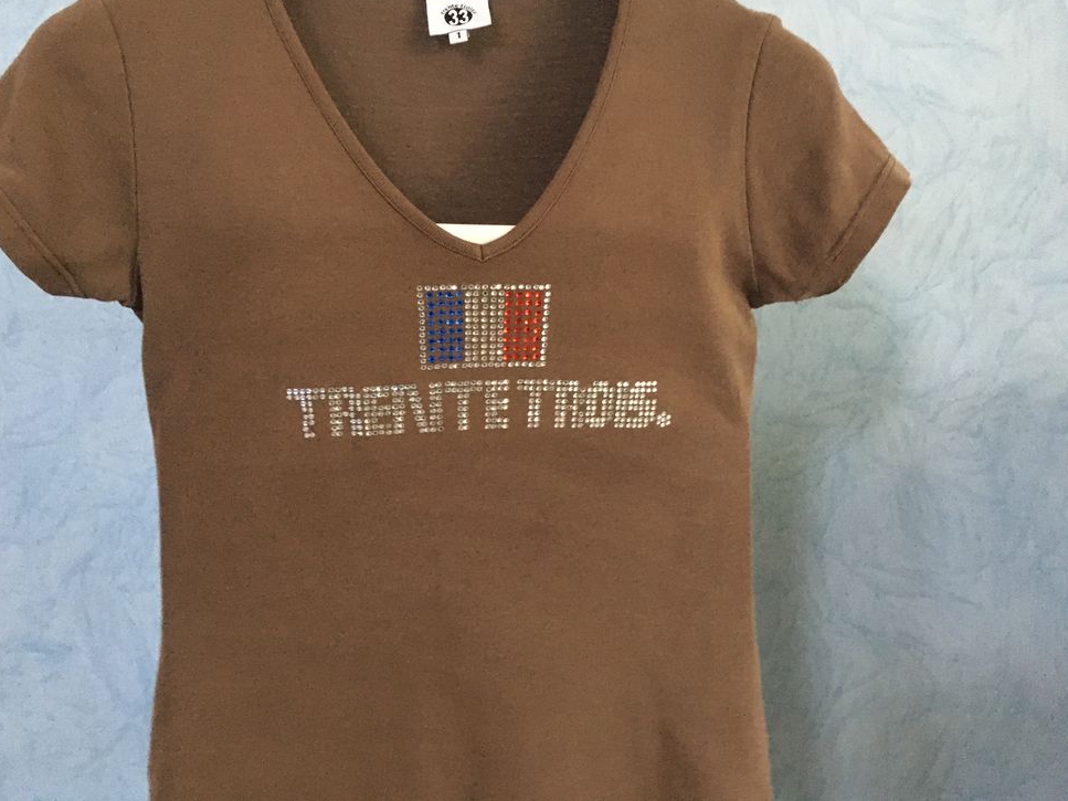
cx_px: 521
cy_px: 388
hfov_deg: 60.0
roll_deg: -1.5
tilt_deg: -4.4
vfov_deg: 46.8
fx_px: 925
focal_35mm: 30
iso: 320
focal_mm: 4.15
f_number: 2.2
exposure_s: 1/17
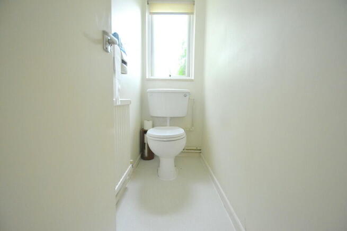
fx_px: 145
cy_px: 116
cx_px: 174
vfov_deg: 77.4
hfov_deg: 100.4
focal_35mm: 15
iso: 2000
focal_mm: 10
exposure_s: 1/60
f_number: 3.5
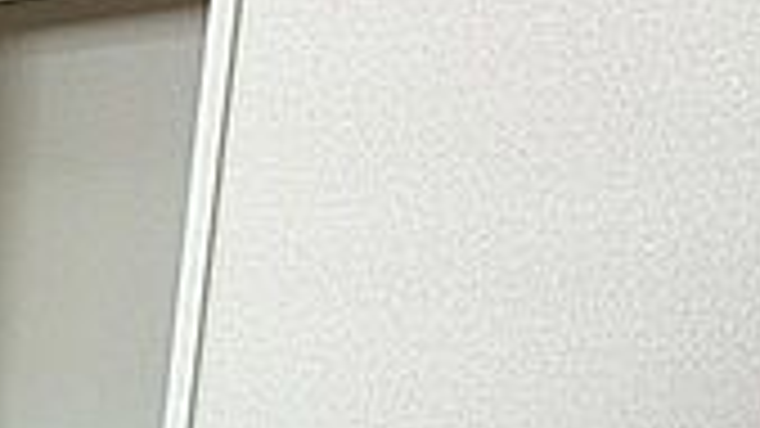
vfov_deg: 20.2
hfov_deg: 30.6
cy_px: 572
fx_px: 1088
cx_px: -220
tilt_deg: -14.6
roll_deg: -1.1
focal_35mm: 54
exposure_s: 1/121
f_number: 2.2
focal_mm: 2.22
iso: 125
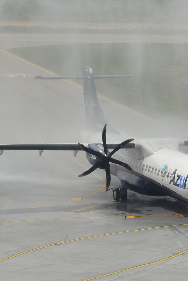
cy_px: 29
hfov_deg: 6.6
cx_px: 199
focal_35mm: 208
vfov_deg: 9.8
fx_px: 1629
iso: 400
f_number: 8
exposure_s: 1/4000
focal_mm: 50
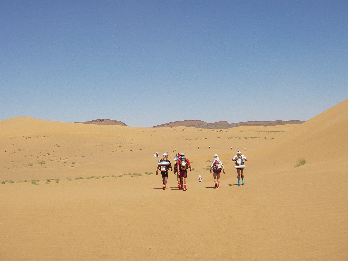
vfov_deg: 36.8
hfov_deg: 47.9
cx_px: 176
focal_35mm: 39
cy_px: 130
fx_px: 392
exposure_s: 1/320
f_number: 6.6
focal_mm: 6.3
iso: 50
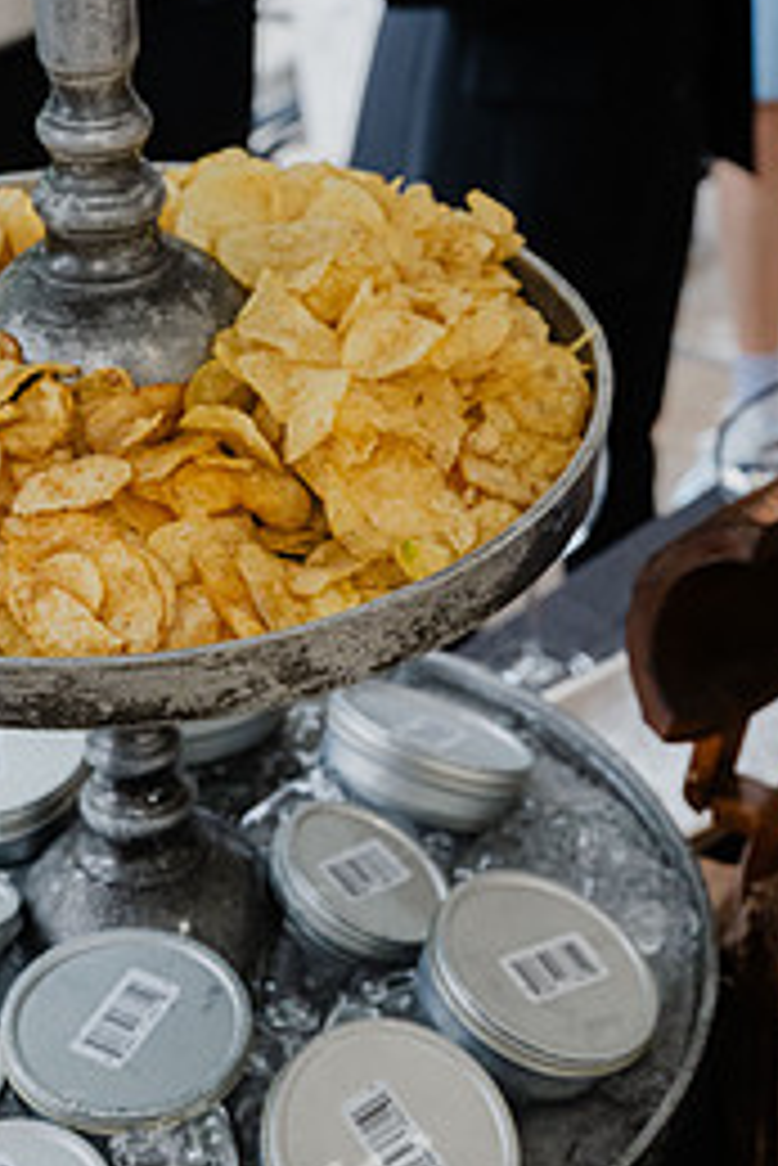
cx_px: 297
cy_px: 437
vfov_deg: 25.3
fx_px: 2590
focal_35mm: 80
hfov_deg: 17.1
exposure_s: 1/320
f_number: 5.6
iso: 2500
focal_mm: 46
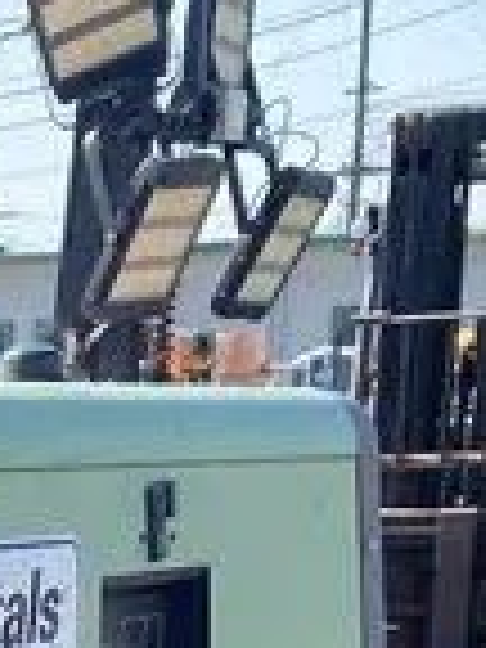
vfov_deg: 12.1
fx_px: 2471
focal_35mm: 132
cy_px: 1546
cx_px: -410
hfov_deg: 10.5
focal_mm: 4.25
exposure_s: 1/706
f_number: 1.8
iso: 32
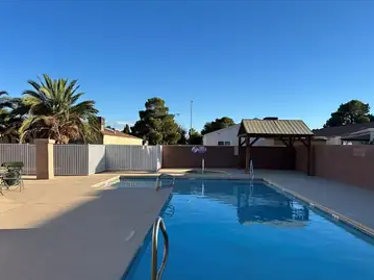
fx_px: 313
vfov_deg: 48.1
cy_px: 155
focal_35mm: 29
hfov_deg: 61.7
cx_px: 195
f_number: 1.5
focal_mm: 5.7
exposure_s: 1/2571
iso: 50
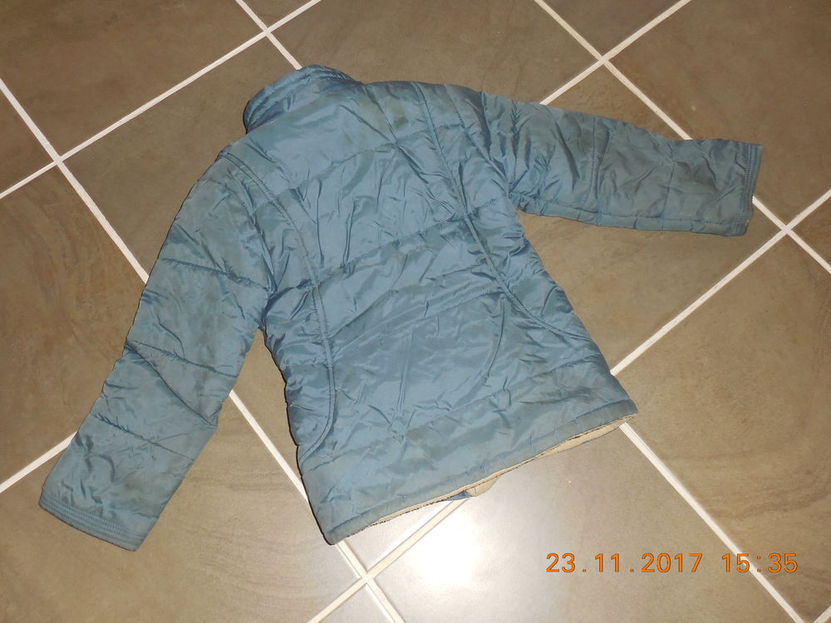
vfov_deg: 48.2
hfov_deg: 61.7
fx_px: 696
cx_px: 416
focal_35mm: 29
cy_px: 312
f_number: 4
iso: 220
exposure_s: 1/25
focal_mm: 5.2
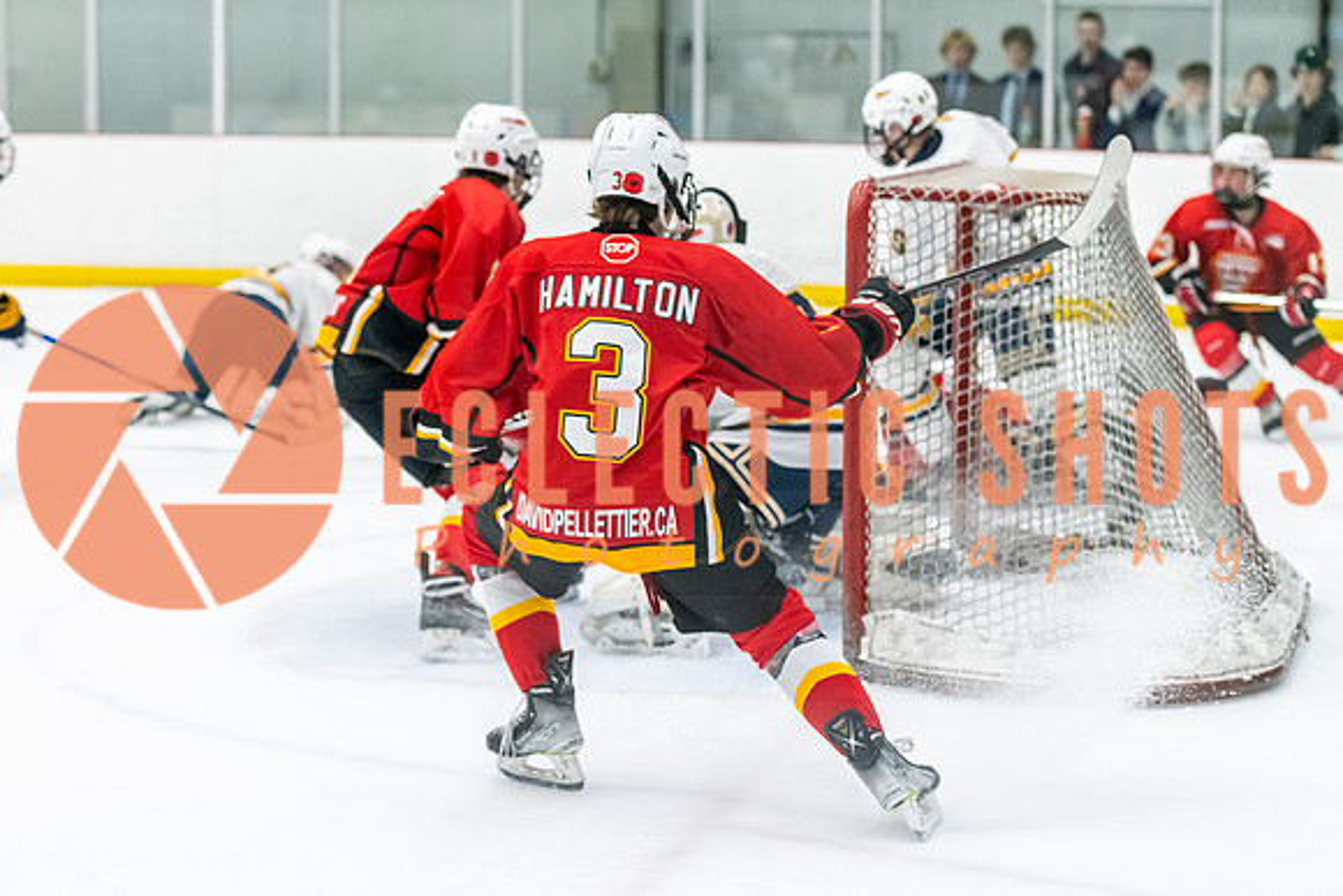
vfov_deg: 13.6
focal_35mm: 100
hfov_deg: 20.3
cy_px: 483
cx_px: 544
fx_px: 3750
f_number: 2.8
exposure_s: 1/800
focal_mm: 82
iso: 3200
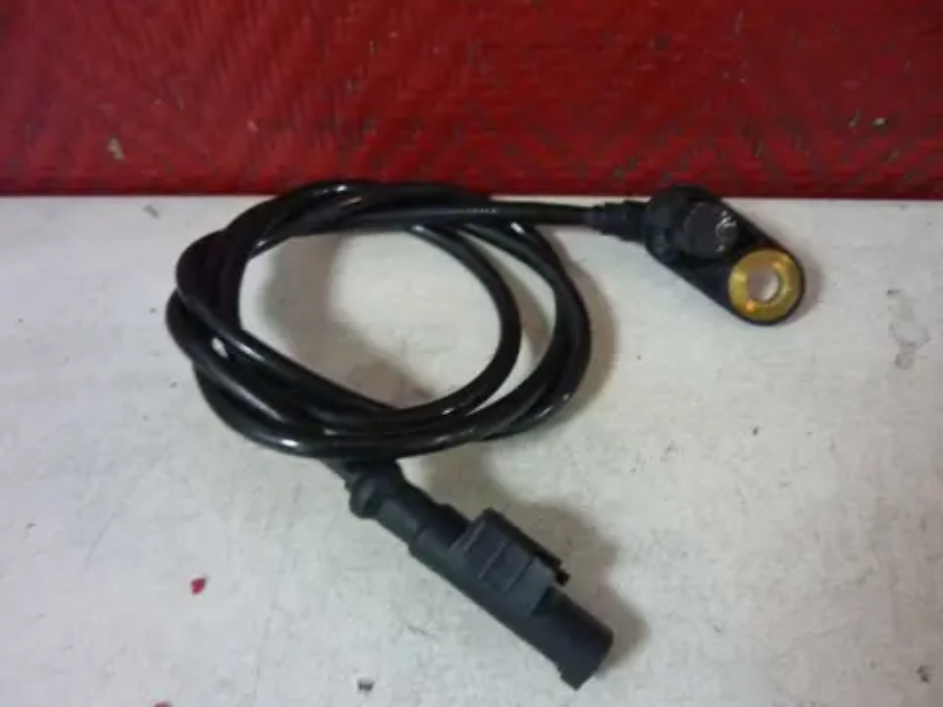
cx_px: 472
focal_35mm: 33
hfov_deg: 55.4
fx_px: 899
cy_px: 354
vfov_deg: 42.9
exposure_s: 1/13
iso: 400
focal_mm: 5.5
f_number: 2.8
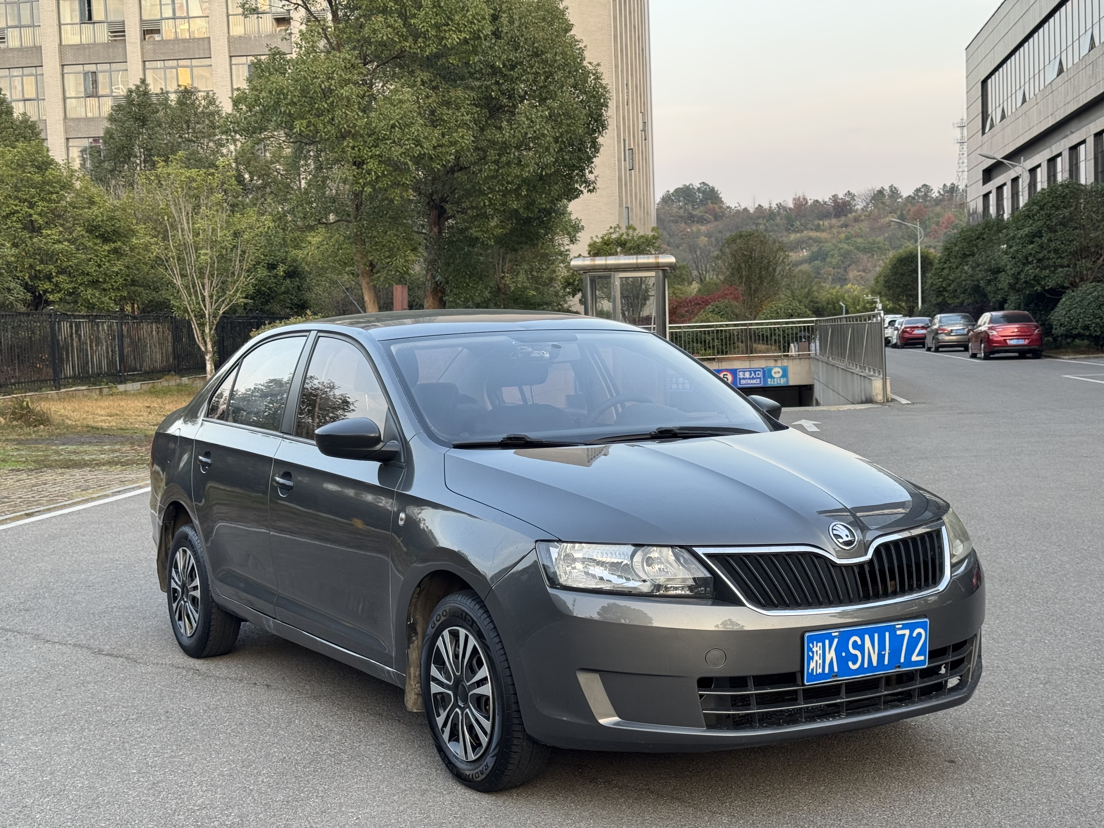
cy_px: 414
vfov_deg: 30.3
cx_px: 552
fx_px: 1531
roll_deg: +3.0
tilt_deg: -3.0
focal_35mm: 48
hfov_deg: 39.7
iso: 50
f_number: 1.78
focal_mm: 6.76
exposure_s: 1/160
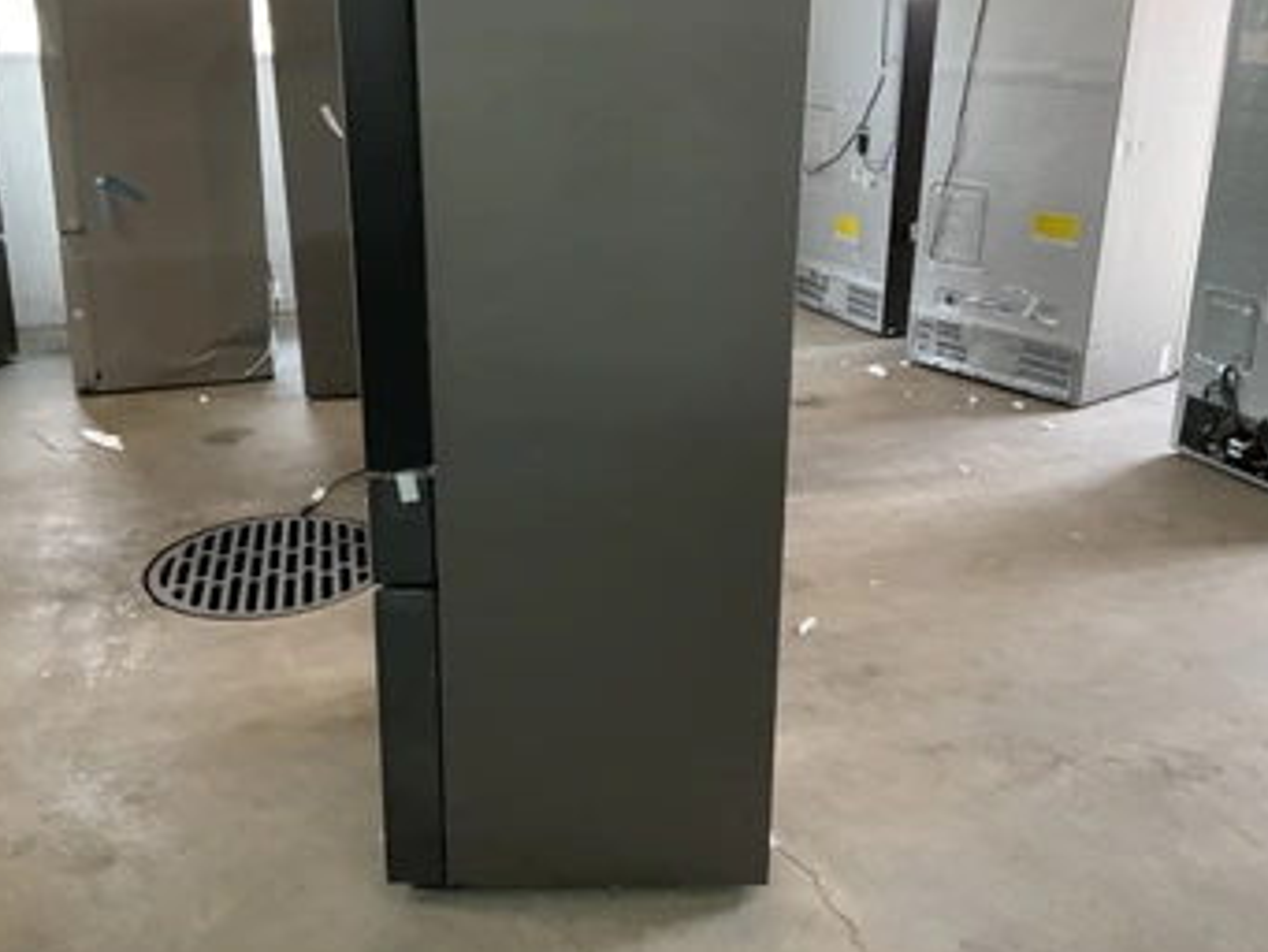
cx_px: 602
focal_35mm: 34
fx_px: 1246
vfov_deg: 41.7
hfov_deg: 53.9
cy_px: 402
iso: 200
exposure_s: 1/60
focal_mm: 3
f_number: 1.8
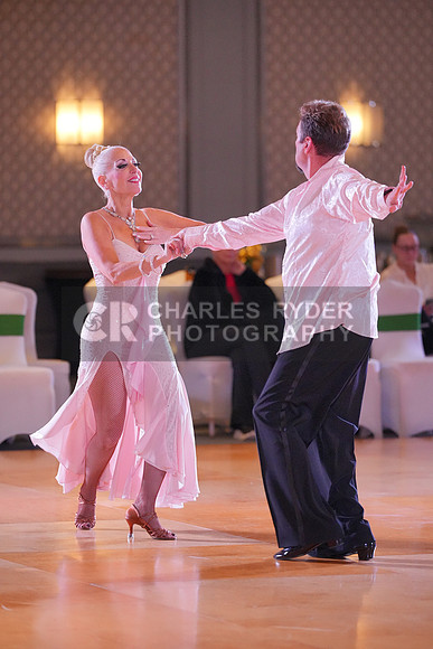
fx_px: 3606
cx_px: 216
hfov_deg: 6.9
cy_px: 324
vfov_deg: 10.3
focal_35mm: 200
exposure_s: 1/500
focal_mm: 200
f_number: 3.5
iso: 6400
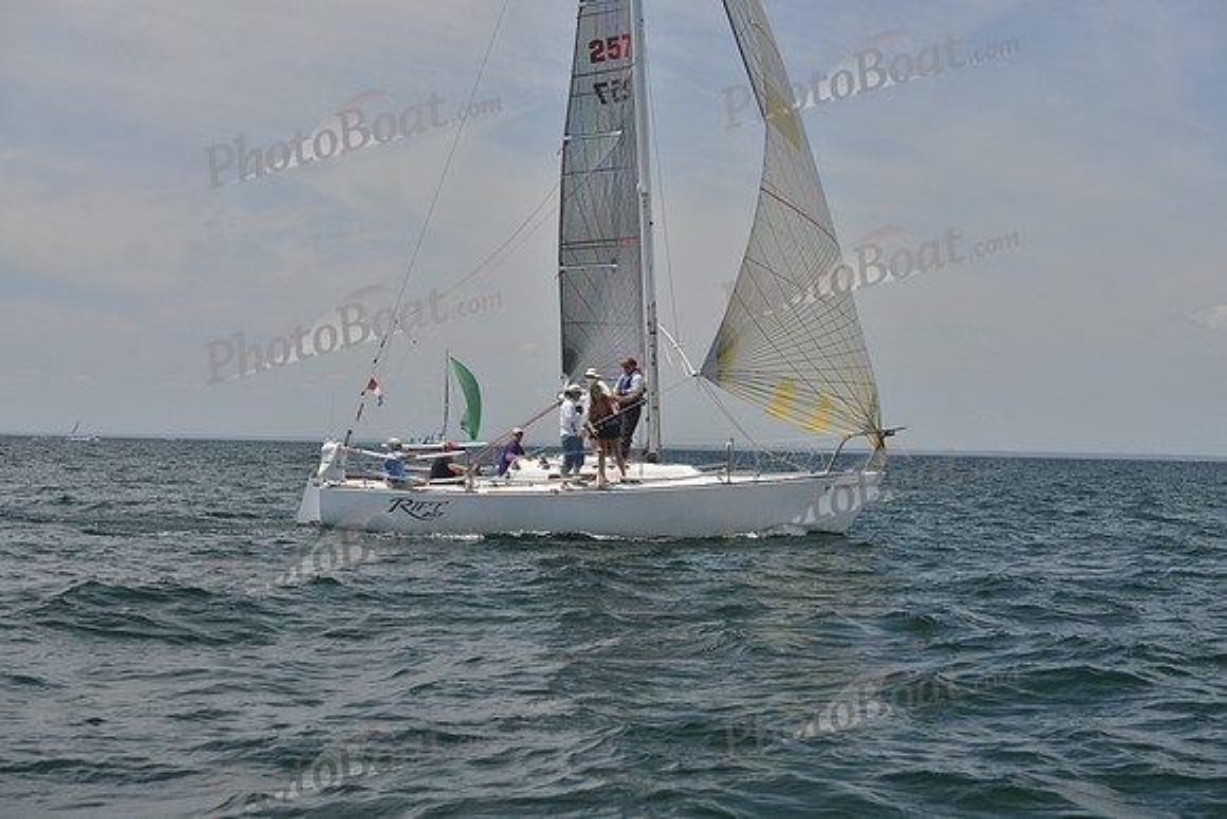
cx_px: 614
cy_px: 410
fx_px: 2386
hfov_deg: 28.8
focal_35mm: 70
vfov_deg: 19.5
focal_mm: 70
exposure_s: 1/800
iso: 400
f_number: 8
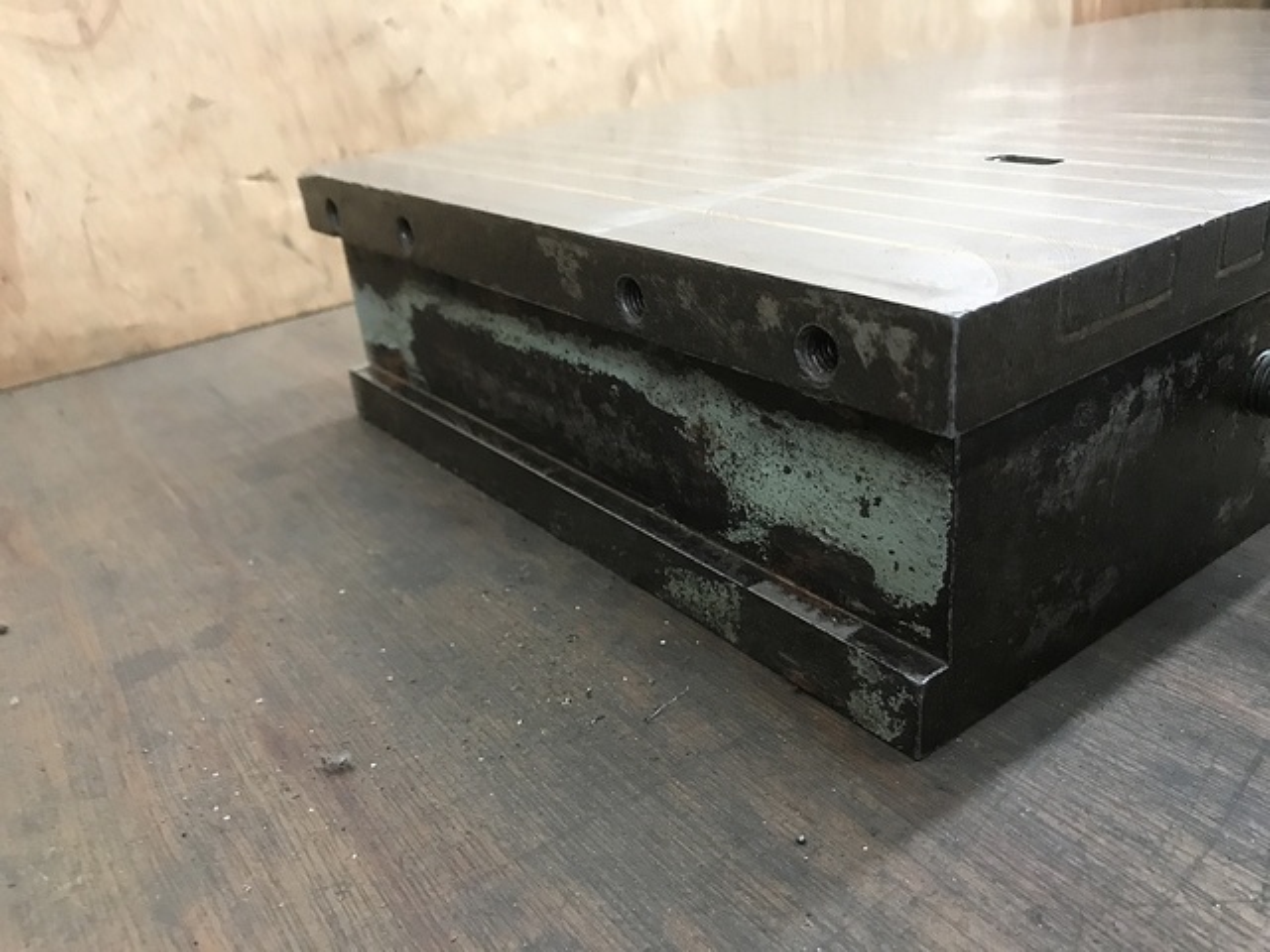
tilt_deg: -27.0
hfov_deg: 63.4
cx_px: 635
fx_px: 1027
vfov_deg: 49.7
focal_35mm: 28
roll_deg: +5.3
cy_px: 476
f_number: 1.8
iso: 80
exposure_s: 1/15
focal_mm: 3.99
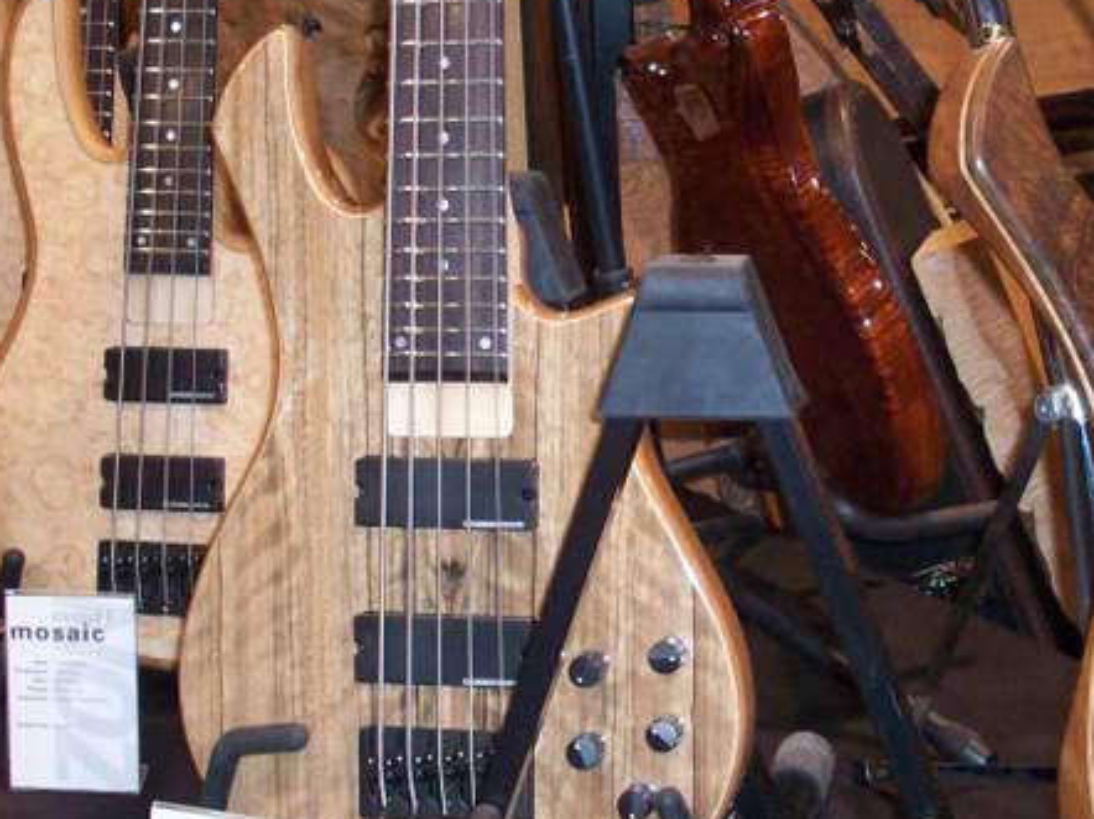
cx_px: 700
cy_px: 349
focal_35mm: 67
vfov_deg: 21.9
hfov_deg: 28.8
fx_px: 2116
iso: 160
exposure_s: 1/45
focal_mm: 6.2
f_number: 2.8
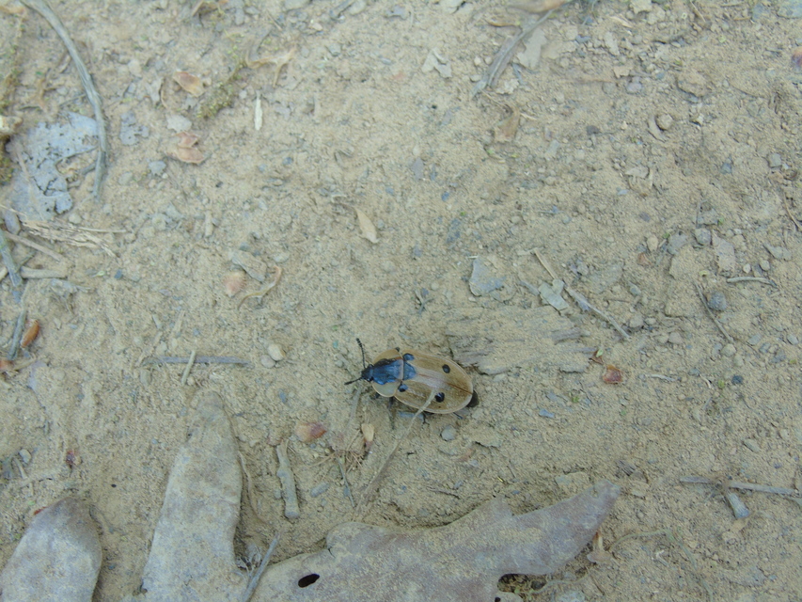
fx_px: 1251
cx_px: 401
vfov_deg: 27.0
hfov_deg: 35.5
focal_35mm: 54
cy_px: 301
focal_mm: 9.6
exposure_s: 1/40
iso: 80
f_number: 4.3
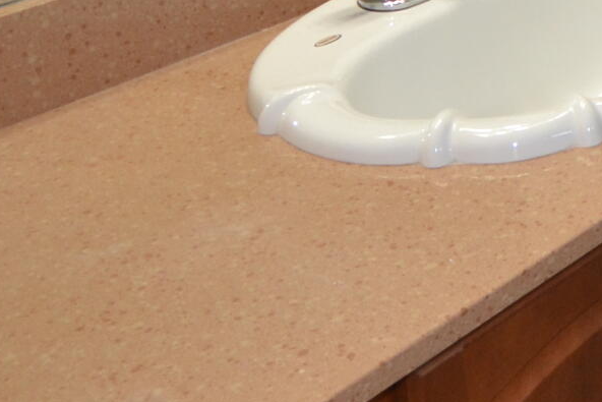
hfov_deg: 21.3
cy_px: -156
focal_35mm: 76
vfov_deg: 16.7
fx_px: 1271
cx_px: 960
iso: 360
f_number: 4
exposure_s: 1/125
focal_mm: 10
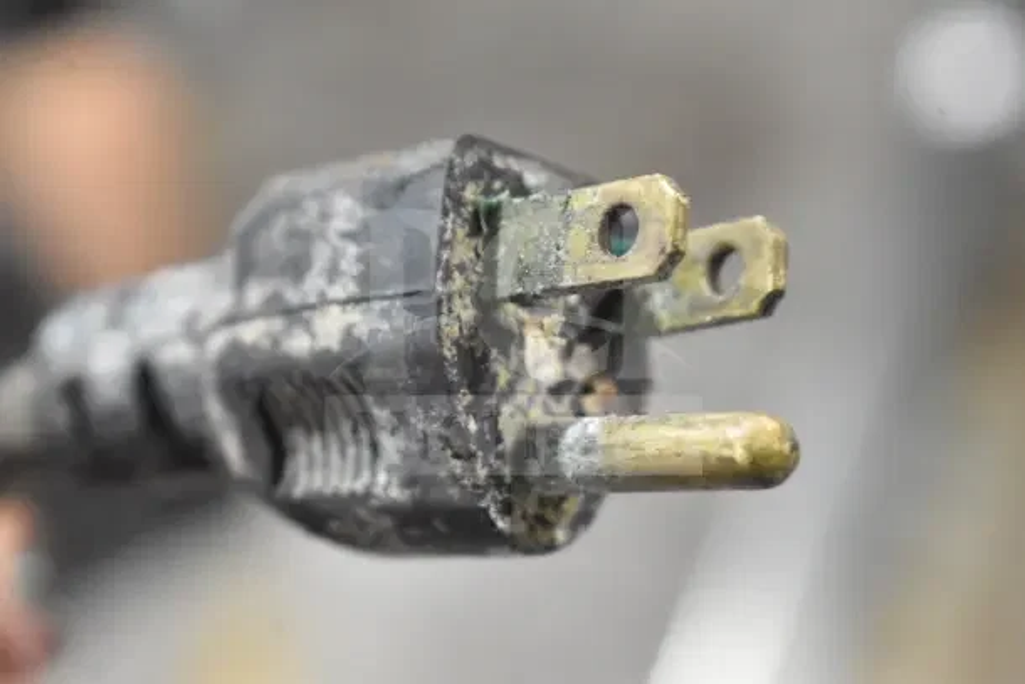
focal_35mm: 82
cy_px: 342
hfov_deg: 24.6
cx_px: 512
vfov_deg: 16.6
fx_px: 2349
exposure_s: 1/200
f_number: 7.1
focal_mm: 55
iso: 6400
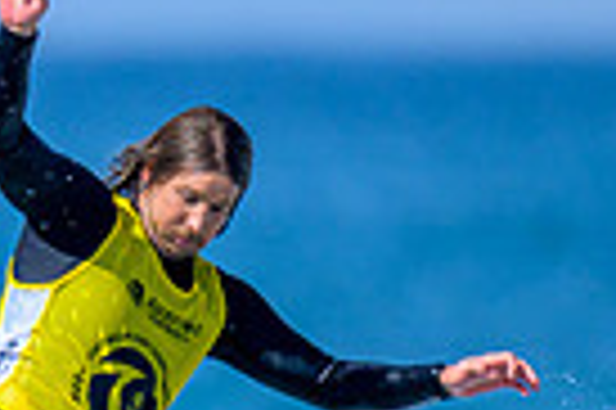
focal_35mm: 4656
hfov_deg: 0.4
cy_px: 639
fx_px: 79574
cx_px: -639
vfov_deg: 0.3
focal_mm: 800
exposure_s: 1/2000
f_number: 6.3
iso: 280
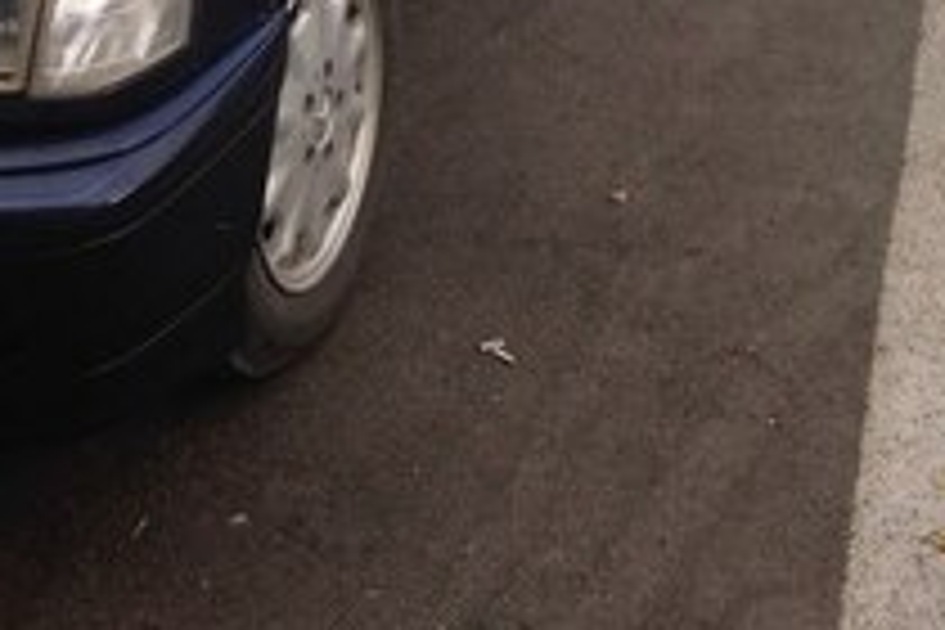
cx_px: 333
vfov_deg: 15.7
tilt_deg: -17.6
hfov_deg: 25.0
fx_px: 2126
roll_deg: +0.1
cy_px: -266
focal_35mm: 81
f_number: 2.4
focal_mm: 4.12
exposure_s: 1/169
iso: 50
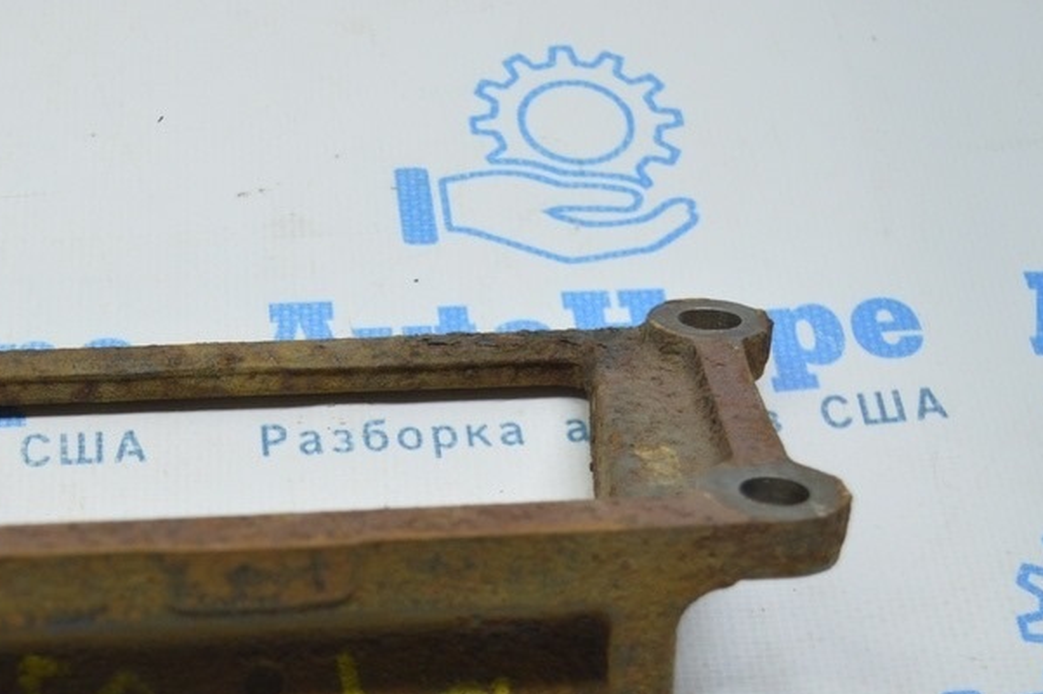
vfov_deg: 20.9
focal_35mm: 64
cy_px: 587
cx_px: 196
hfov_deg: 30.7
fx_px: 1849
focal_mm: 25
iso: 400
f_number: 4
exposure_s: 1/60
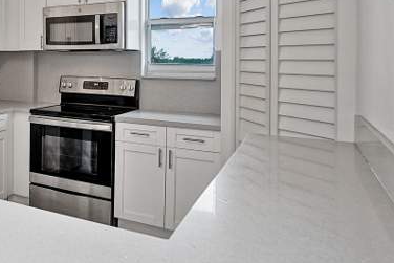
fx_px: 384
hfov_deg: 45.2
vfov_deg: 36.4
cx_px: -7
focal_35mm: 35
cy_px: 50
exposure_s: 1/200
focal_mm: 11
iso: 160
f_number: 6.3
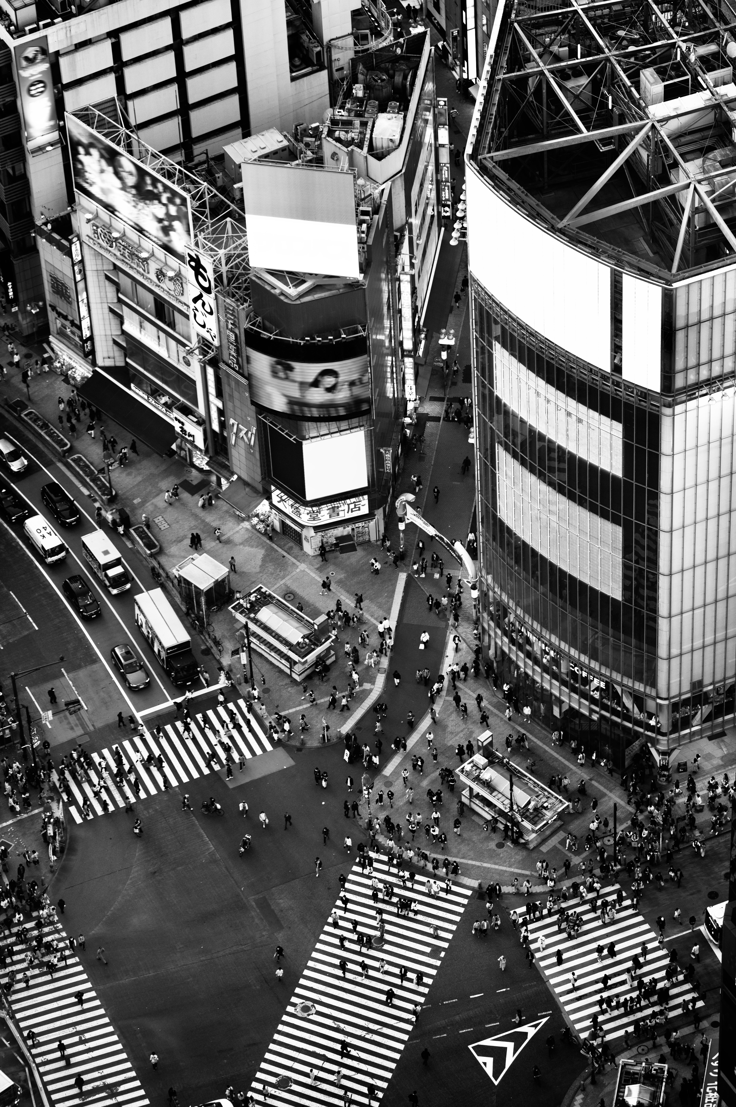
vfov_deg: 17.1
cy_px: 554
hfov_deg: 11.4
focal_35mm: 120
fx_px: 3685
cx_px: 368
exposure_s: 1/250
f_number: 2.8
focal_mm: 120
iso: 180
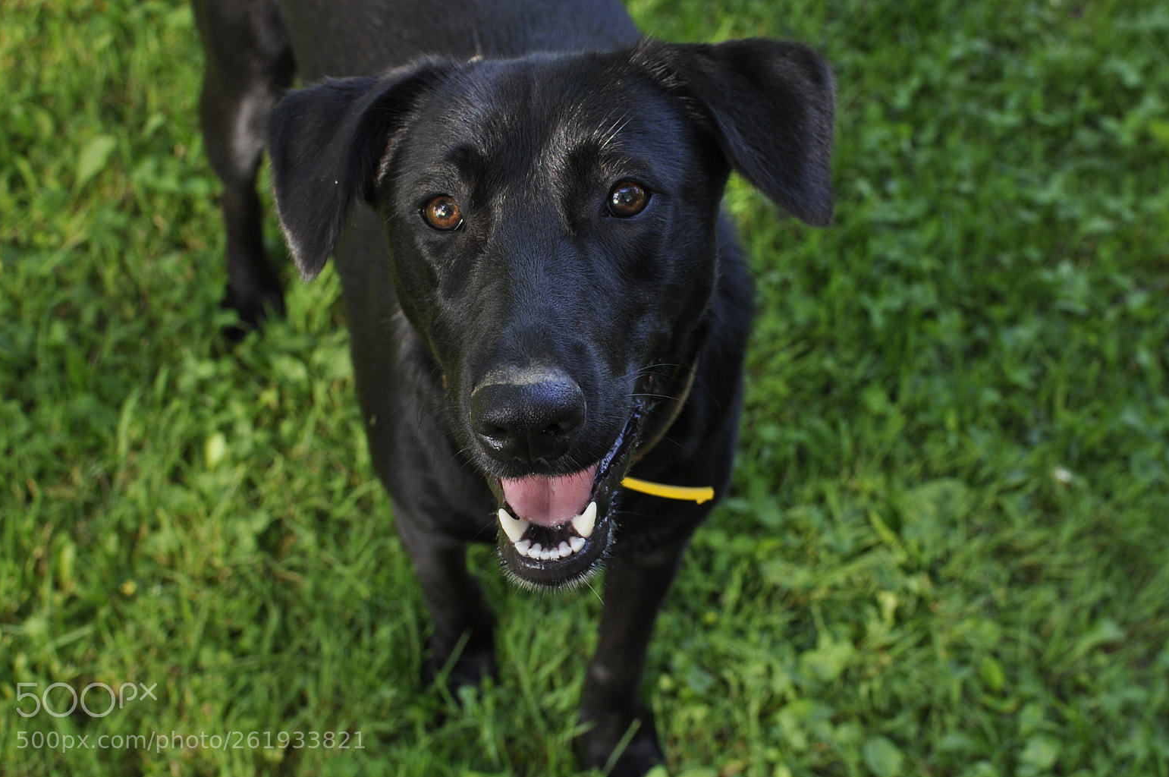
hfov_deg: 36.6
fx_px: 1768
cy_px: 396
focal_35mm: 55
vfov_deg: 24.8
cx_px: 576
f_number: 5.6
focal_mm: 35
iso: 400
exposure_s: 1/125
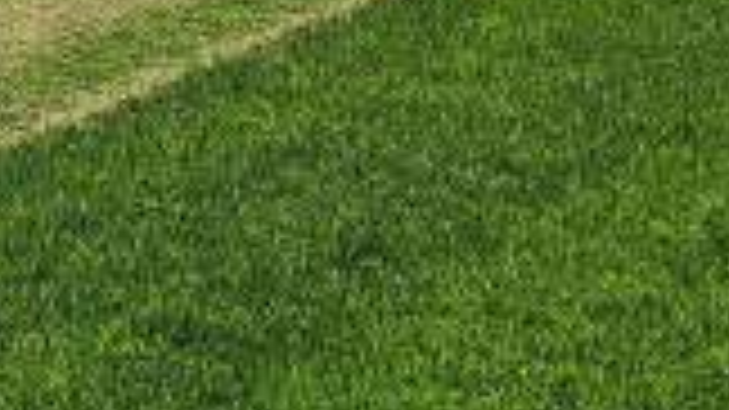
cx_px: -189
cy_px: -518
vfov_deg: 9.0
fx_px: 2396
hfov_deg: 16.5
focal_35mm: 124
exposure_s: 1/2497
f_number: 1.8
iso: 12
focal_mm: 6.4
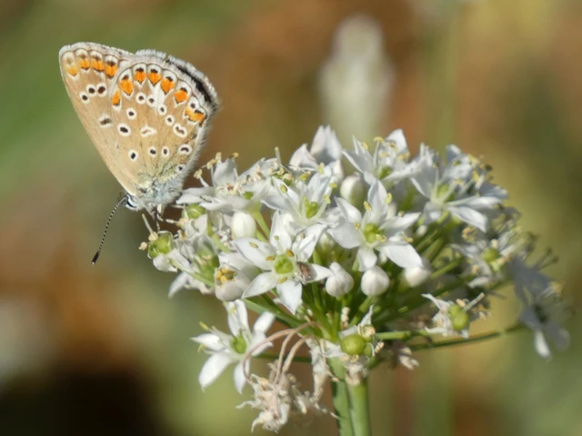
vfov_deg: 2.0
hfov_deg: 2.7
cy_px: 218
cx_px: 291
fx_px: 12391
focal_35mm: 737
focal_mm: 132.1
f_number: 5.6
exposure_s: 1/320
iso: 160
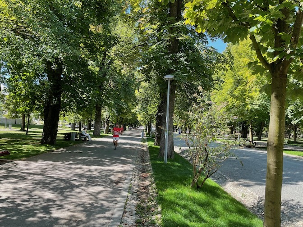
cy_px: 114
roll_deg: -2.7
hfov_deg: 67.3
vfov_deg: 53.1
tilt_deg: +4.2
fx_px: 228
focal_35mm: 26
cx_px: 152
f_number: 1.6
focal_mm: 4.2
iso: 32
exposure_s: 1/361
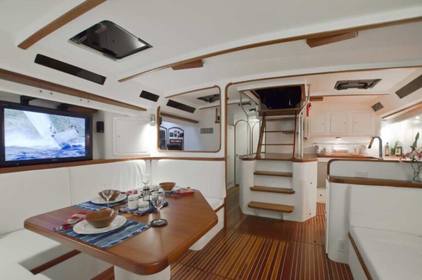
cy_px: 140
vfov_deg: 71.8
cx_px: 211
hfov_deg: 95.1
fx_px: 193
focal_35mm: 16
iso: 1600
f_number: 4.5
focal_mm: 11
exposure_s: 1/25
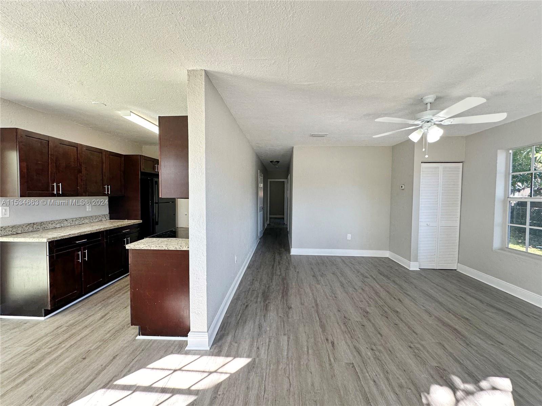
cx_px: 271
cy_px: 203
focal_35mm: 14
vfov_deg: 85.7
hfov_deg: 102.1
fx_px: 219
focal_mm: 2.22
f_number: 2.2
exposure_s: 1/99
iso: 80
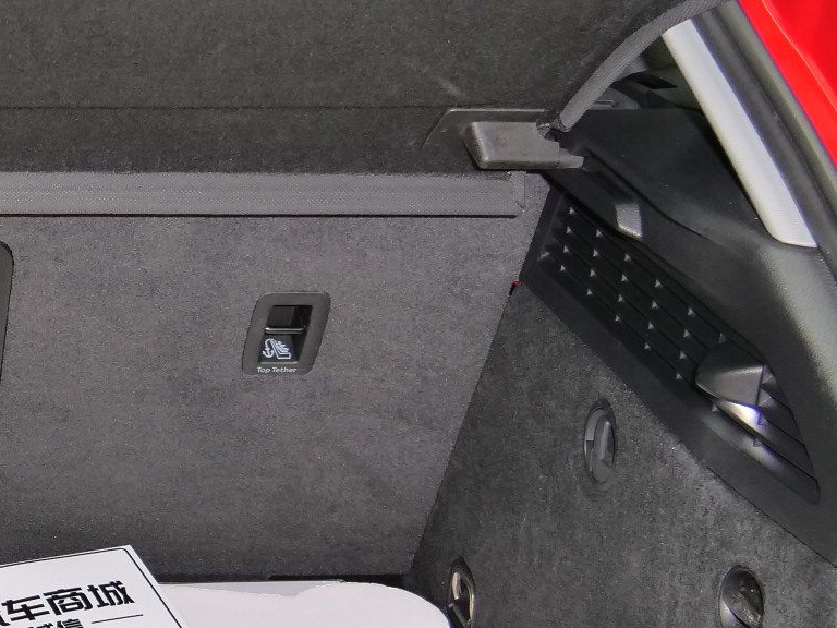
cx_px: -170
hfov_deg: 22.0
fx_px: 1983
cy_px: 426
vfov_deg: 17.9
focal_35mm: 82
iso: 400
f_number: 3.5
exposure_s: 1/50
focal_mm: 12
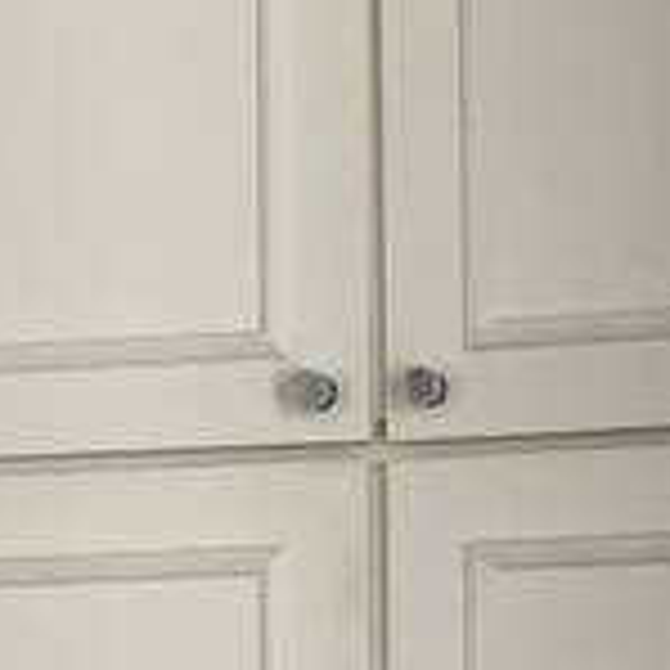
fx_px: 4861
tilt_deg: -2.8
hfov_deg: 7.9
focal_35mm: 222
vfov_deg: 7.5
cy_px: 1412
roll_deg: +0.7
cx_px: 378
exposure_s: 1/121
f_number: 1.8
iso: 64
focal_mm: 4.25
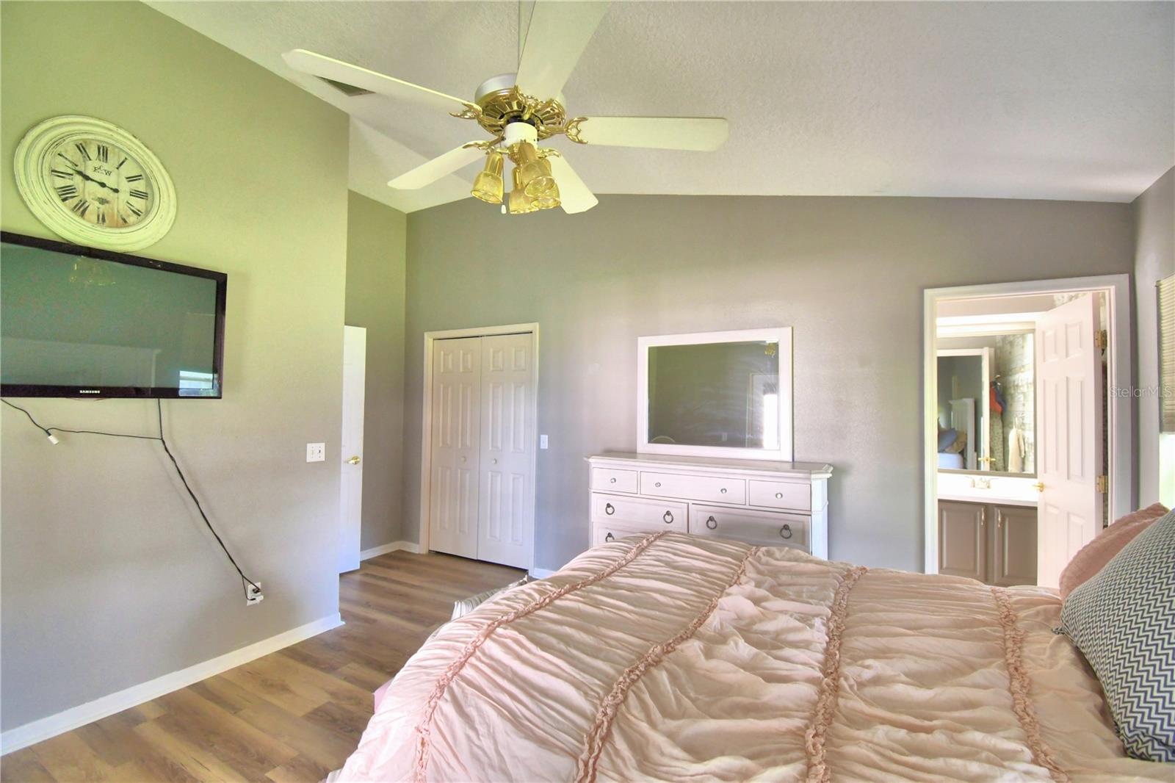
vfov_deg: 77.3
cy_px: 392
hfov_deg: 100.4
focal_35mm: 15
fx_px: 489
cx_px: 588
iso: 560
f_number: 4.5
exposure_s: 1/30
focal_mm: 10
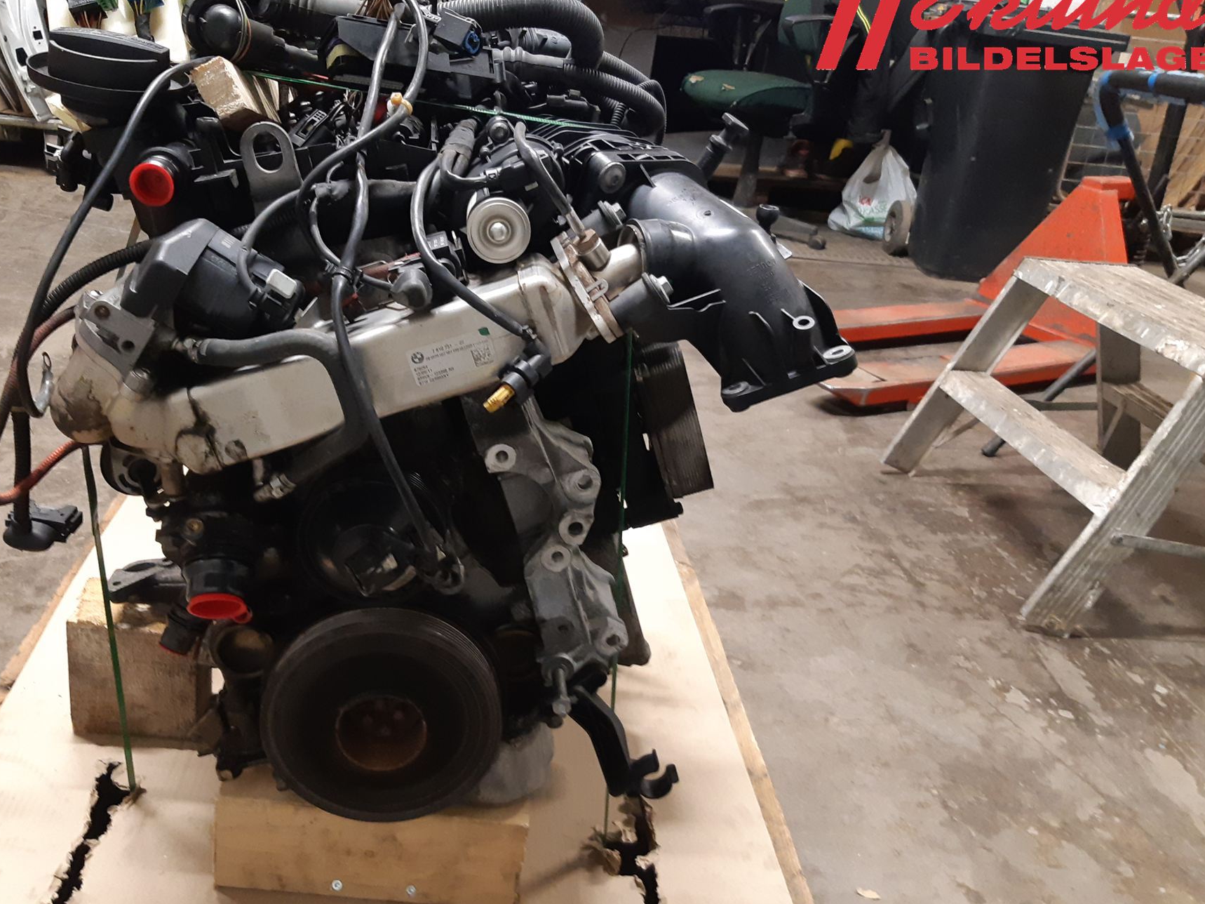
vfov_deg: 45.4
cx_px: 528
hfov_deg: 58.2
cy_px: 490
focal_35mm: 31
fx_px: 1079
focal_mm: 3.93
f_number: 1.7
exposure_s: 1/33
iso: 250
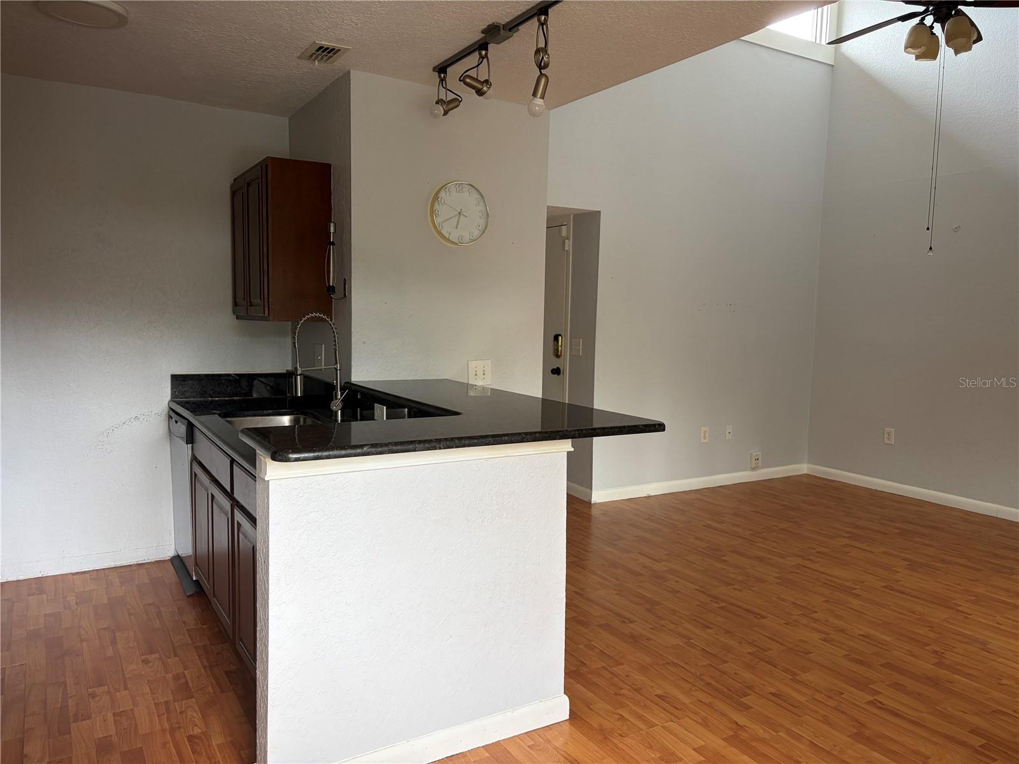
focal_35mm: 26
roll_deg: -1.3
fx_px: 765
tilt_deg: -4.4
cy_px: 382
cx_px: 510
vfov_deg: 53.1
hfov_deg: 67.3
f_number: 1.6
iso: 64
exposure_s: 1/122
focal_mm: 5.96
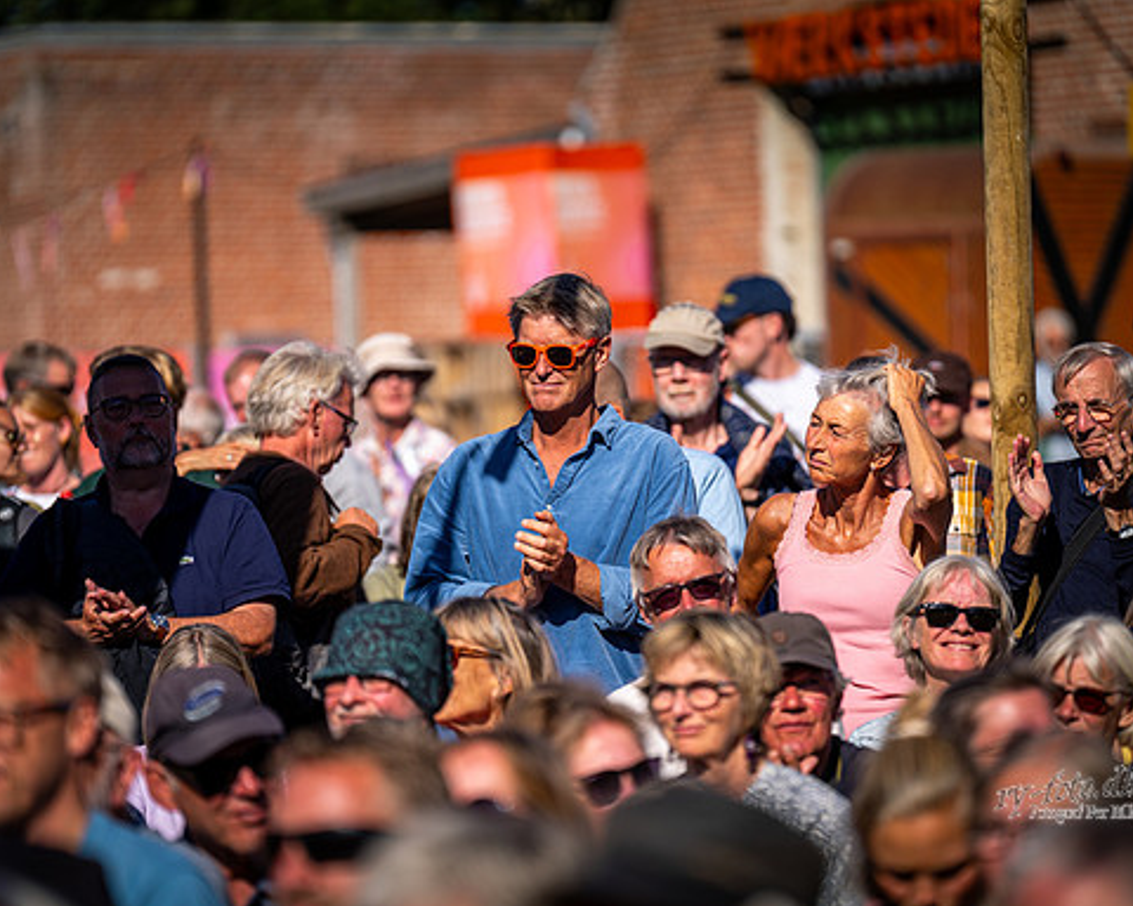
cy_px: 454
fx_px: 7612
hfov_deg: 8.5
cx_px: 616
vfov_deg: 6.8
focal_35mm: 227
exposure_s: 1/3200
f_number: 2.8
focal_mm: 200
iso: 100
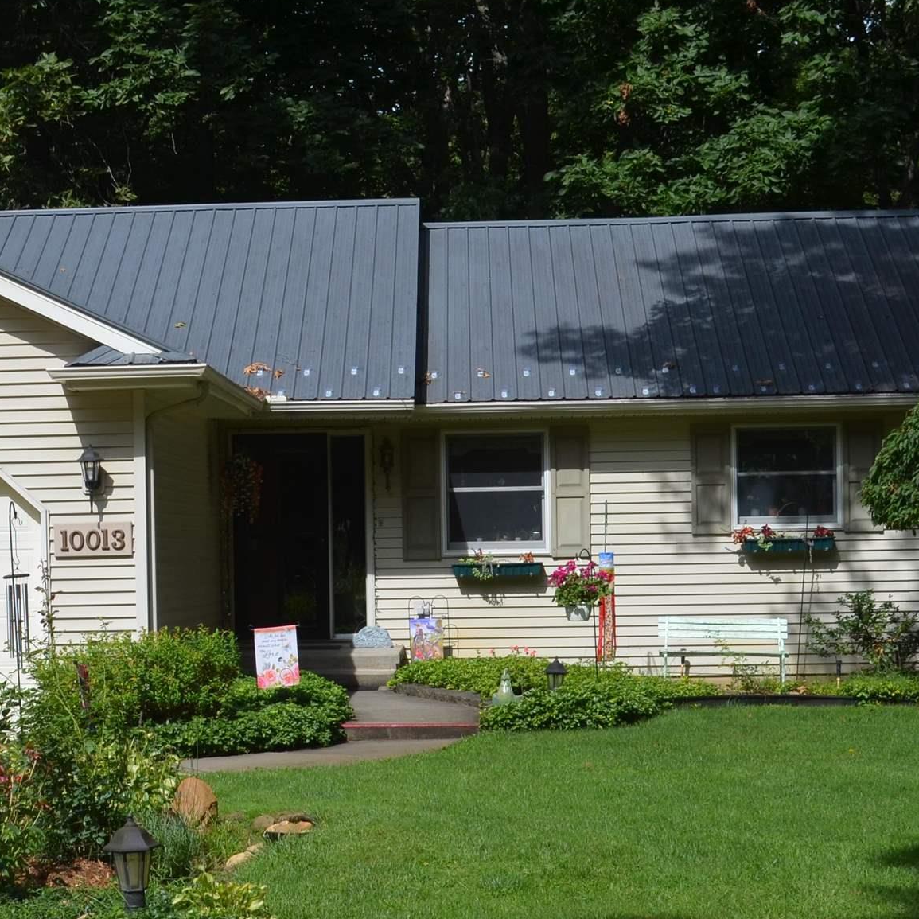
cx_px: 149
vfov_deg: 19.7
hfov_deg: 19.5
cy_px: 595
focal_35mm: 88
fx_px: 2643
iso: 200
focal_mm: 26
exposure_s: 1/500
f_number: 8
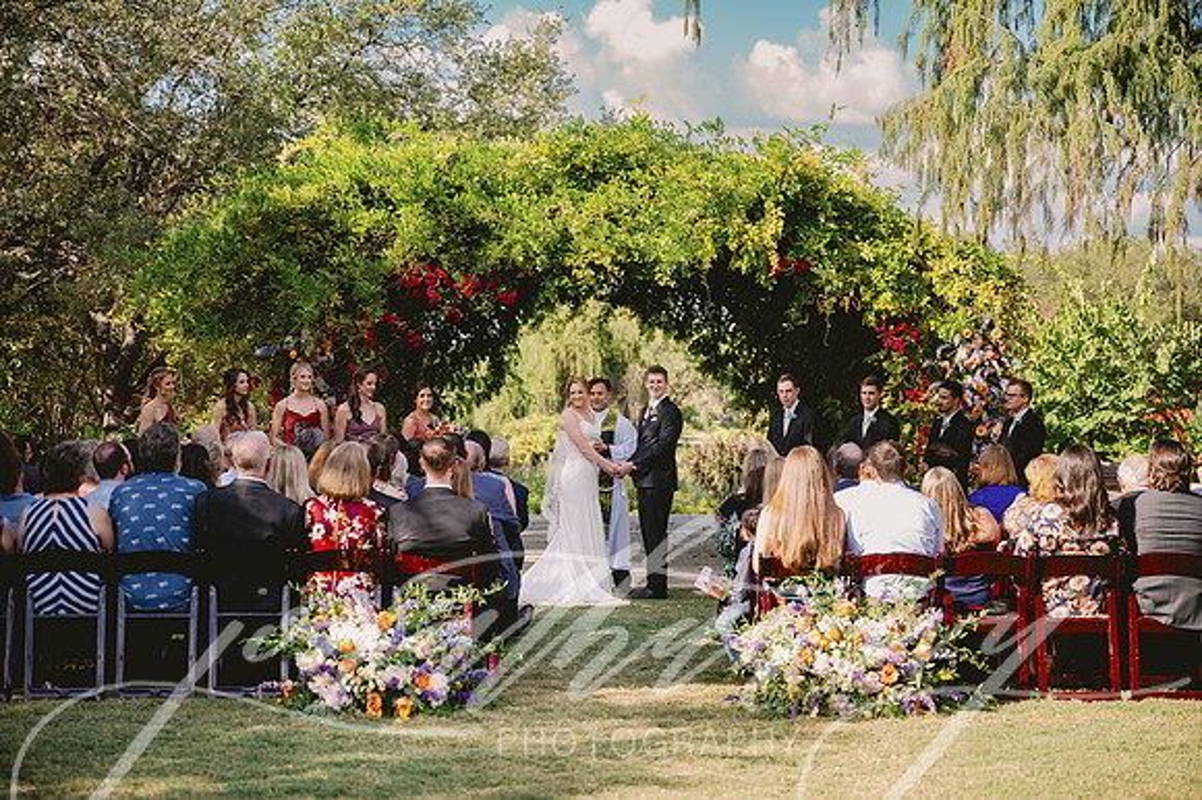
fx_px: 2269
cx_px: 601
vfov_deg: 20.0
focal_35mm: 68
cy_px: 400
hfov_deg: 29.7
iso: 50
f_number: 2.8
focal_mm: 68
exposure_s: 1/400
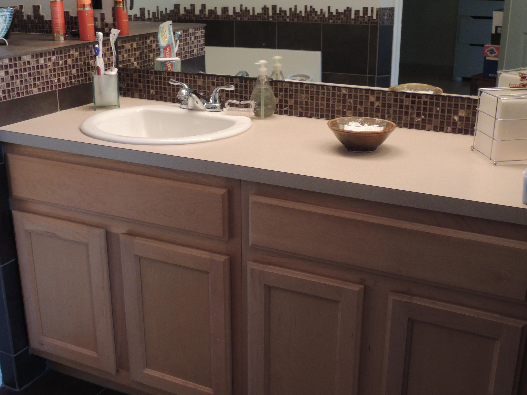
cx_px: 268
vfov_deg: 32.2
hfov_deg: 42.1
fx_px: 685
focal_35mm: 45
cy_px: 195
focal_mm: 7.1
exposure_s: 1/15
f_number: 3.3
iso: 400
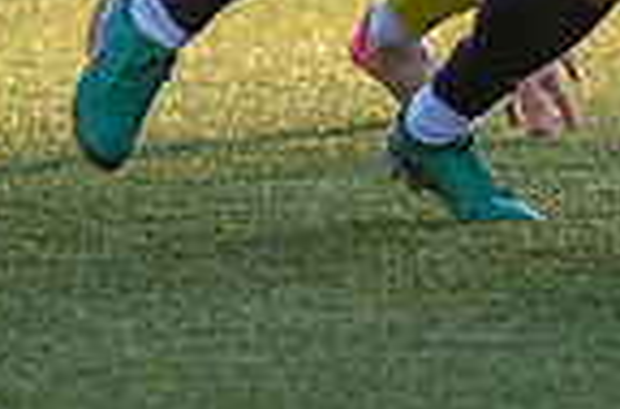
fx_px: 16256
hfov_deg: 2.2
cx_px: 1300
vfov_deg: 1.4
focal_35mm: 947
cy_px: -50
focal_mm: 180
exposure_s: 1/2000
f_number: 4
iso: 1600
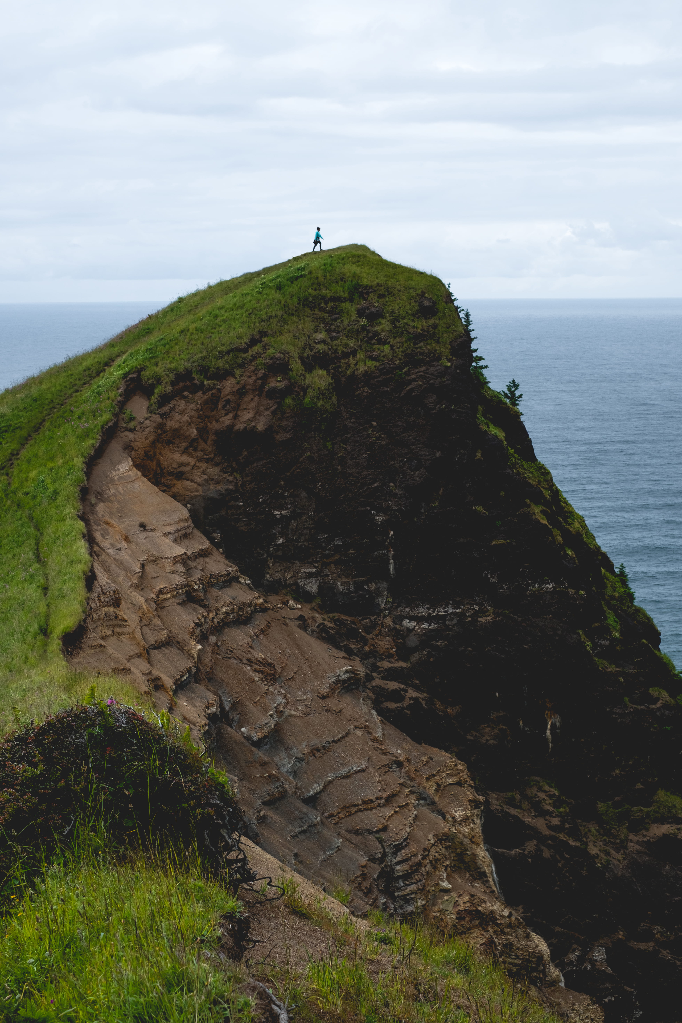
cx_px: 342
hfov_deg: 25.1
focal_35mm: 54
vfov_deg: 36.9
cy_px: 508
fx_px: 1534
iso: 200
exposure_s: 1/500
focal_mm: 35
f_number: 5.6
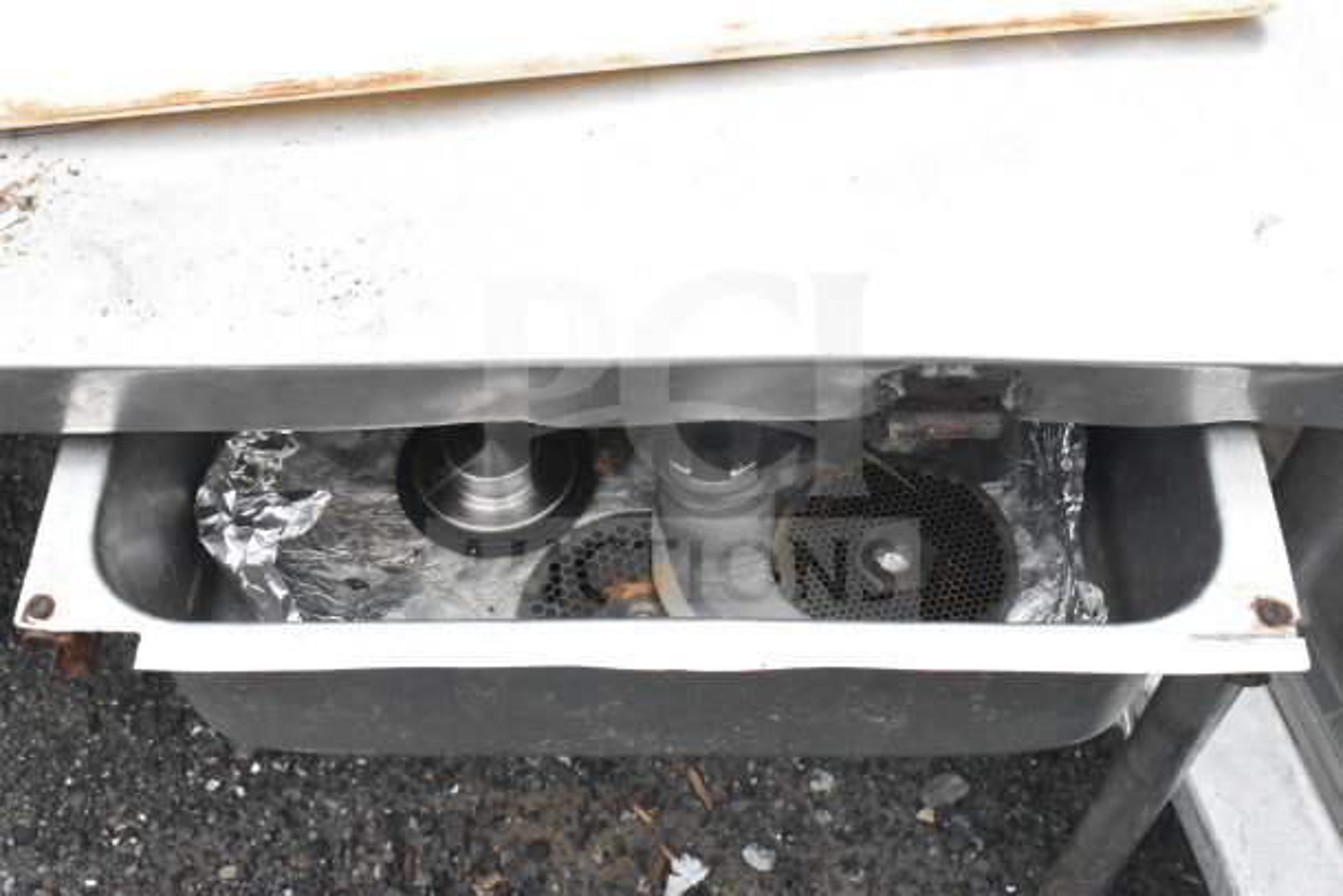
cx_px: 672
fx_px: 1567
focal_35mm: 42
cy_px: 448
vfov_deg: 31.9
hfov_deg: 46.4
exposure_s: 1/800
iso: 6400
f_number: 14
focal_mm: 28
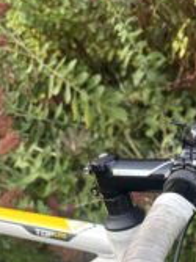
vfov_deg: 31.8
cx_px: 199
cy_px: 260
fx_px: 423
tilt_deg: -44.5
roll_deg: -7.1
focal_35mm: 56
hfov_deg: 24.8
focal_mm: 5.96
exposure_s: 1/60
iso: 250
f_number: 1.6
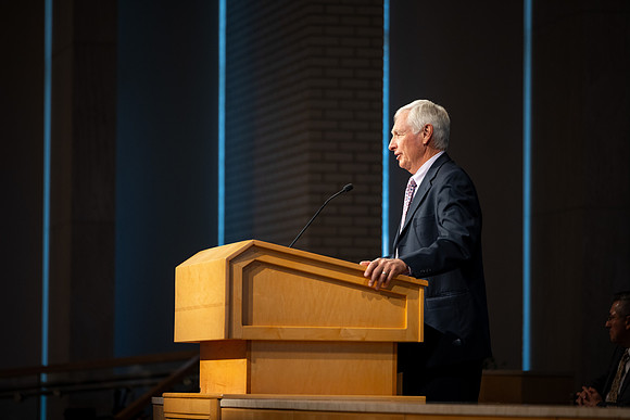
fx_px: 3151
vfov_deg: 7.6
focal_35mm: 180
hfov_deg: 11.4
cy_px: 210
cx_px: 315
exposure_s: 1/125
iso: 640
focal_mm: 180
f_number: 2.8
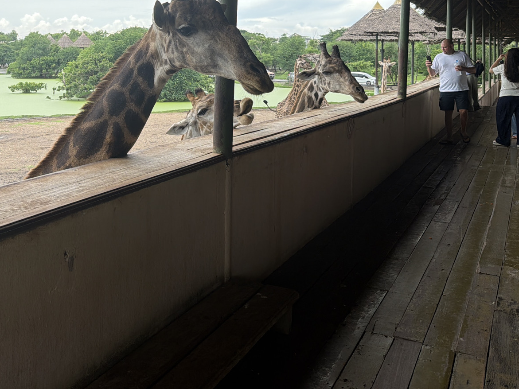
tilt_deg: -1.1
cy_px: 59
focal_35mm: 41
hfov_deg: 44.2
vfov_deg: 33.7
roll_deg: -0.1
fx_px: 615
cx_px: 126
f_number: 1.78
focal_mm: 6.76
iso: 80
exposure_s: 1/955
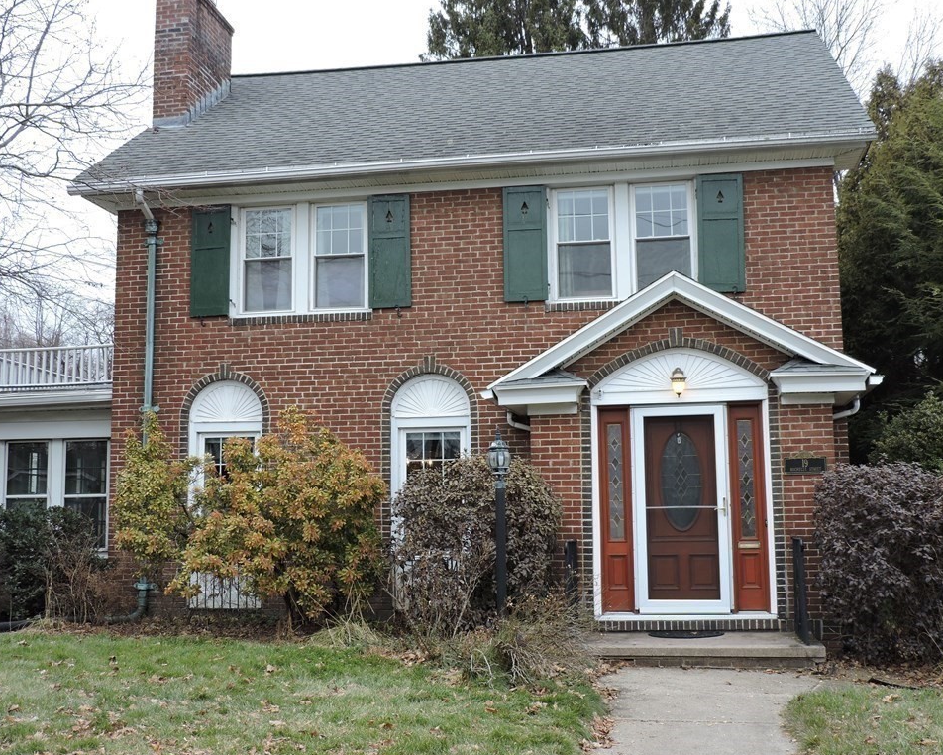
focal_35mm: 42
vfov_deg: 35.7
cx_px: 462
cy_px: 378
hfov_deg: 43.8
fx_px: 1172
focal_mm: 7.1
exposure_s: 1/160
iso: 100
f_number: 3.3
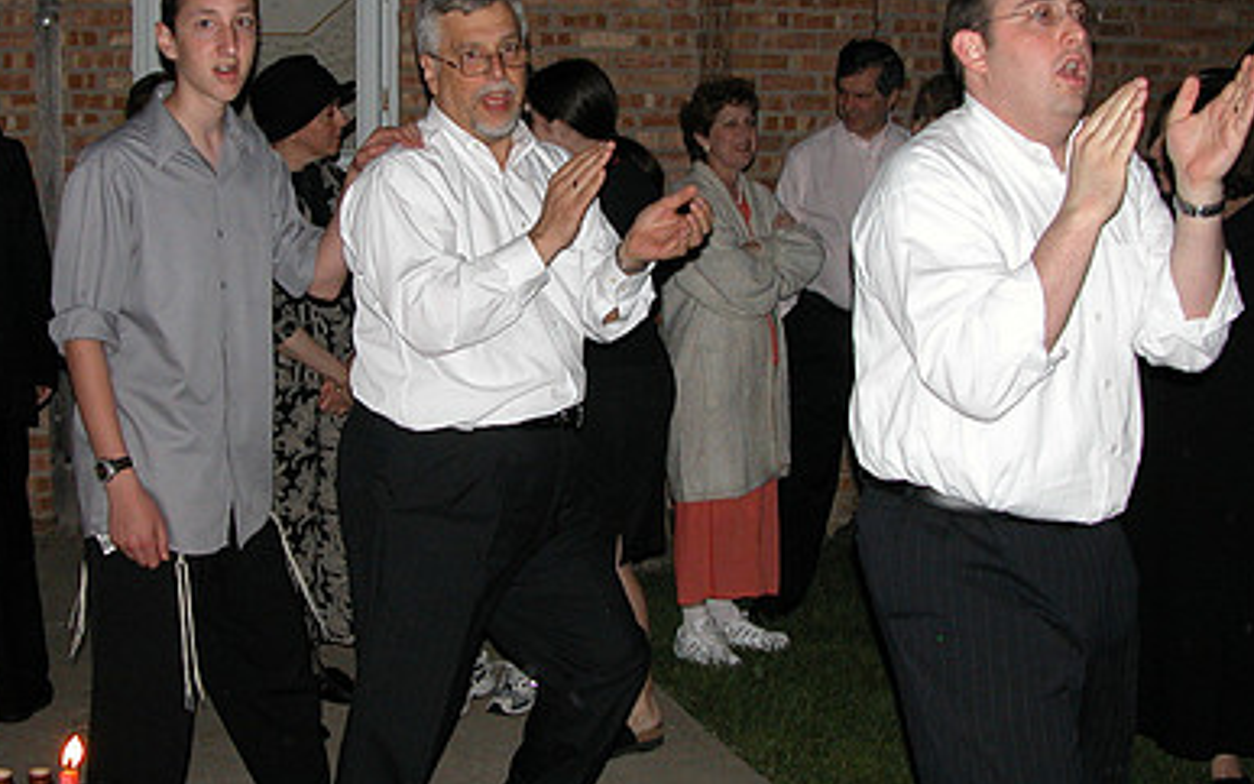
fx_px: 1846
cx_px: 528
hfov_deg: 37.4
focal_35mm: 54
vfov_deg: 24.0
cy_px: 332
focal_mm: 8.9
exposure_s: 1/60
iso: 200
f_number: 2.8
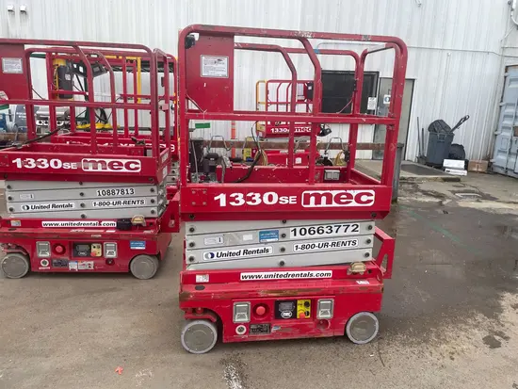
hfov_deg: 67.3
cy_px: 194
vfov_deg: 53.1
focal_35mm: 26
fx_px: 389
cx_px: 259
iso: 32
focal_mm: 4.2
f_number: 1.6
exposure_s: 1/673
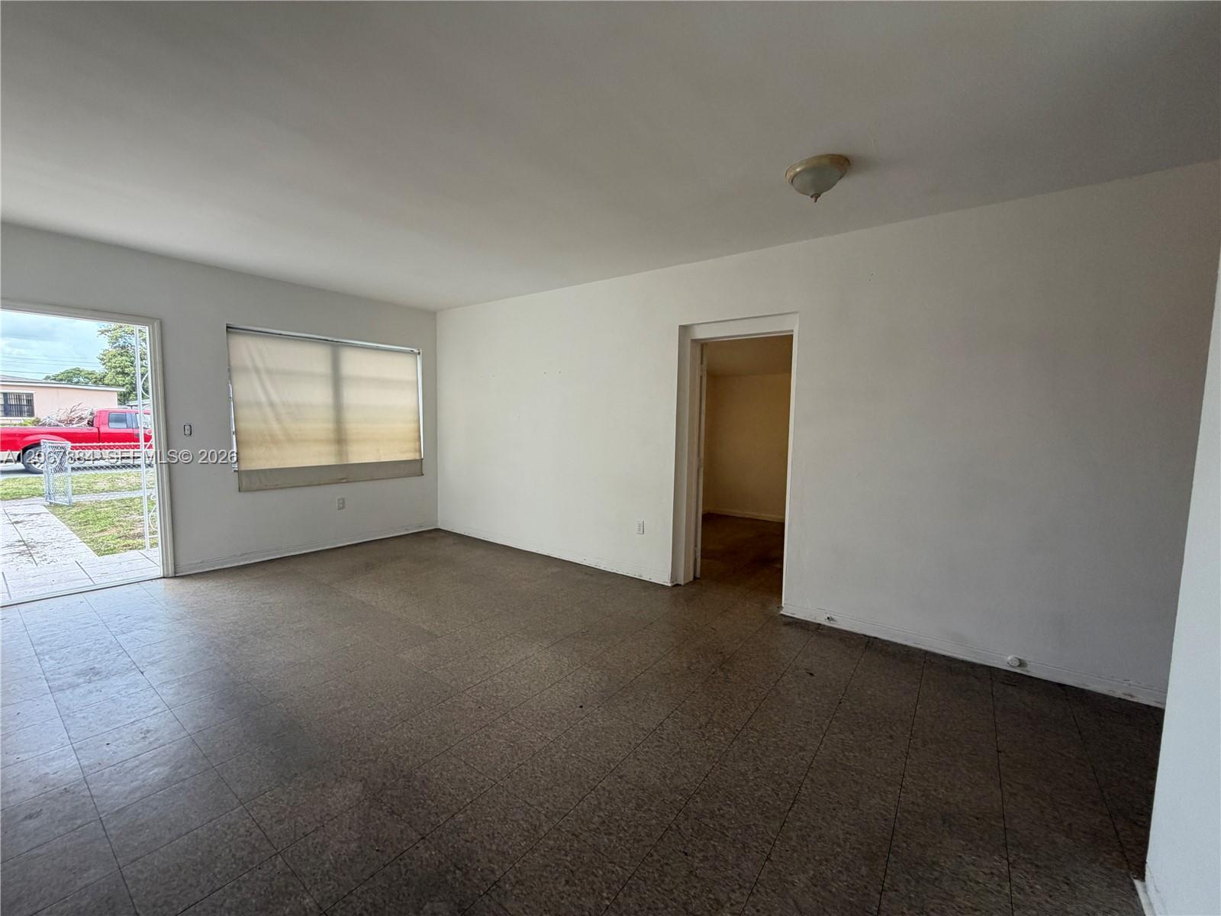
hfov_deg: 102.1
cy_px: 458
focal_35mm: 14
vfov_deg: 85.7
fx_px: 494
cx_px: 610
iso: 160
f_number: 2.2
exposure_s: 1/121
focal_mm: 2.22
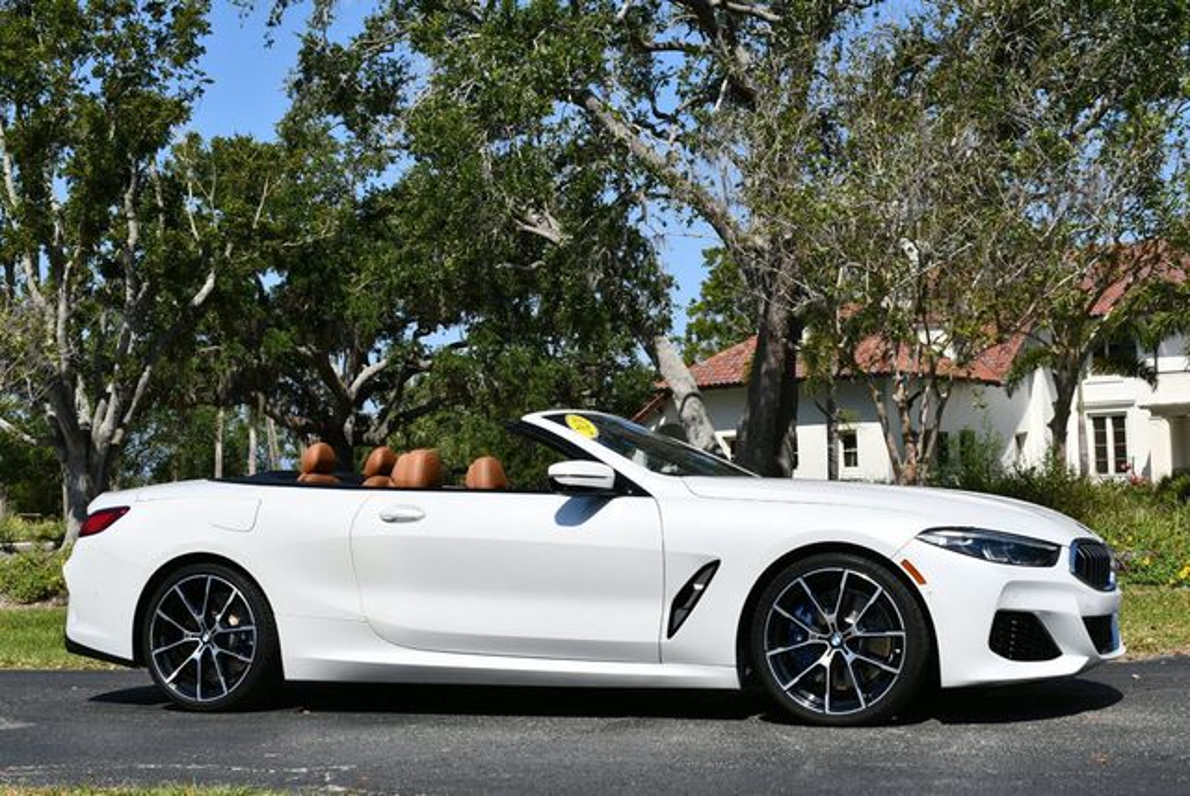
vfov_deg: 24.2
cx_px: 595
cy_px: 398
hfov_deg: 35.6
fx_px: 1853
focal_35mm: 56
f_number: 9
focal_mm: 28
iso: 100
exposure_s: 1/400
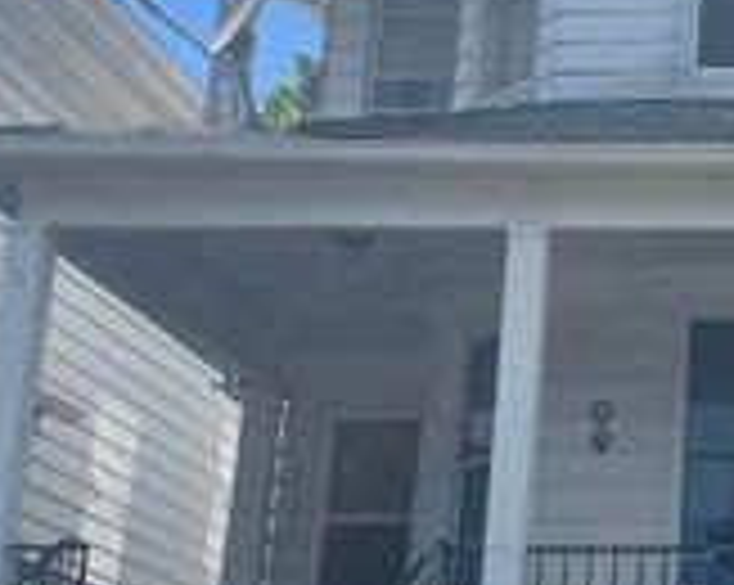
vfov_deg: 14.8
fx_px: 2257
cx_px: 932
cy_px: 209
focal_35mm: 104
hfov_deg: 17.4
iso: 32
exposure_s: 1/3205
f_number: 1.6
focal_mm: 4.2
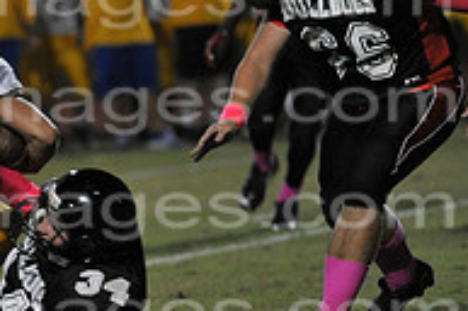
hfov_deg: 3.4
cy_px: 158
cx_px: -87
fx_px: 7813
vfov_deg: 2.3
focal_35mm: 602
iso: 4000
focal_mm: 200
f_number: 3.2
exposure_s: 1/500
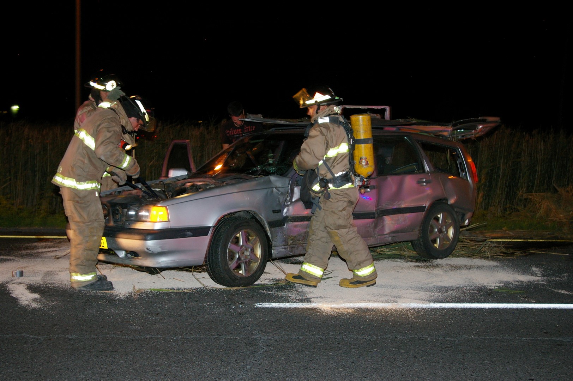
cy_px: 190
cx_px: 286
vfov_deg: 27.2
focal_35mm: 50
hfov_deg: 40.0
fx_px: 787
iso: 800
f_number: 5.6
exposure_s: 1/15
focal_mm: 33
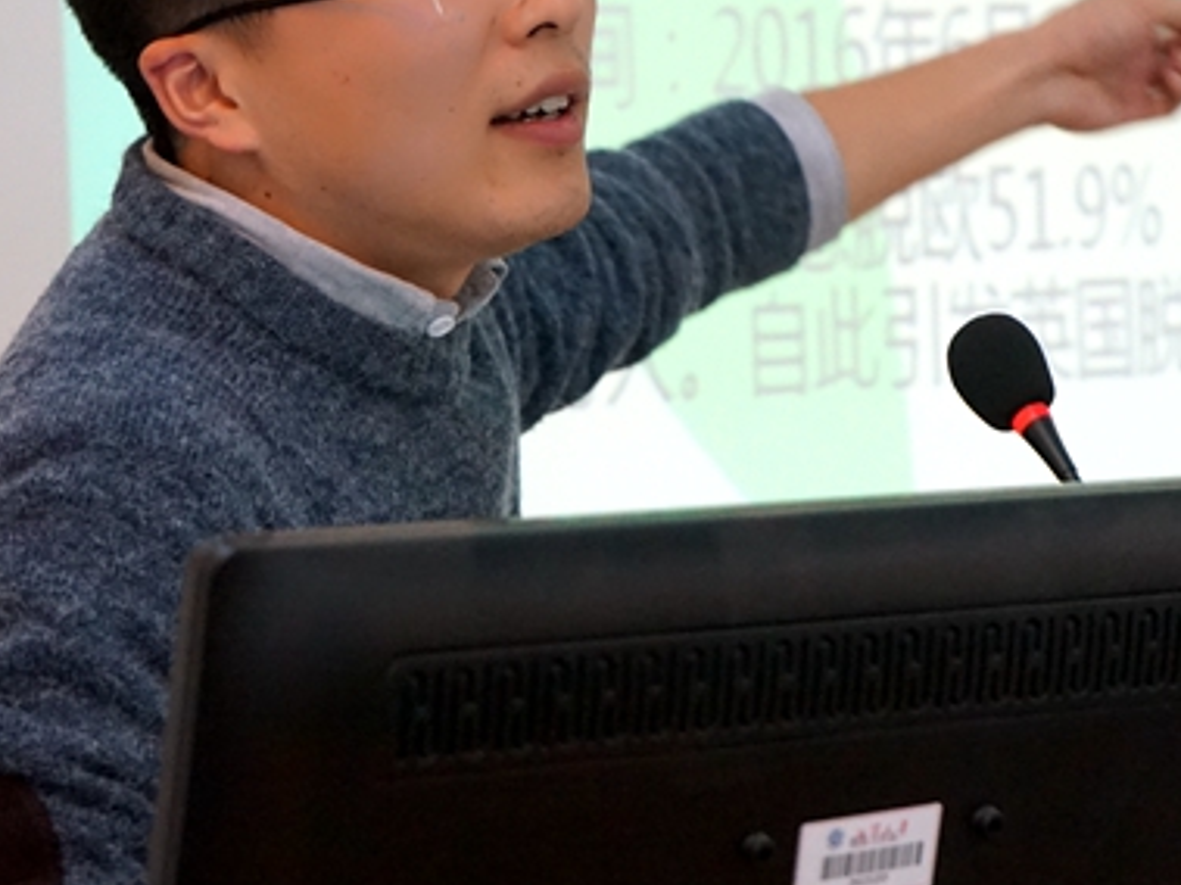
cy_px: 366
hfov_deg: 13.9
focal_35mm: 142
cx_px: 689
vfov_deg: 10.4
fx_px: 4843
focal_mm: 70
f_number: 5.6
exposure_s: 1/160
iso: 5000
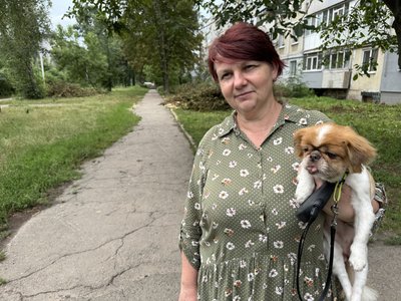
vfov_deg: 56.8
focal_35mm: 24
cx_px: 200
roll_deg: +0.3
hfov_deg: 71.6
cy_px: 150
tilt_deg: -13.7
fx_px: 278
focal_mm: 6.76
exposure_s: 1/1456
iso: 80
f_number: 1.78
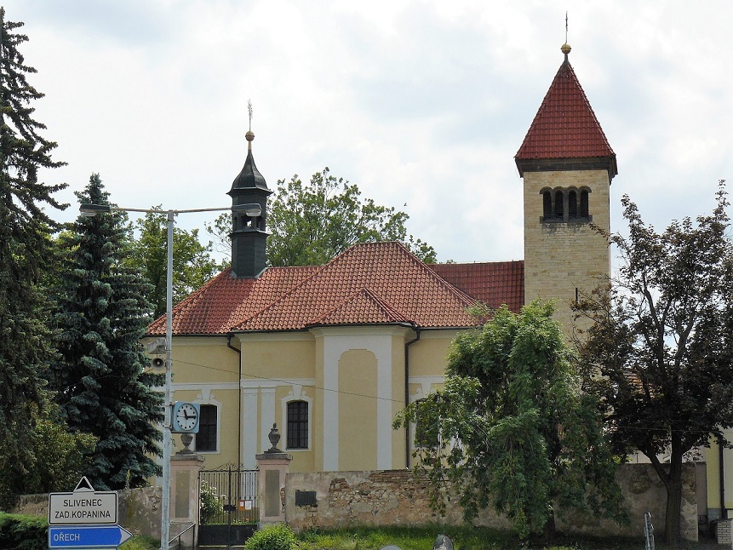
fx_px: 2097
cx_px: 366
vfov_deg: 14.9
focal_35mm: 99
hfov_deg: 19.8
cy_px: 275
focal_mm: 16.5
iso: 100
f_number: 6.3
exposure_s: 1/400
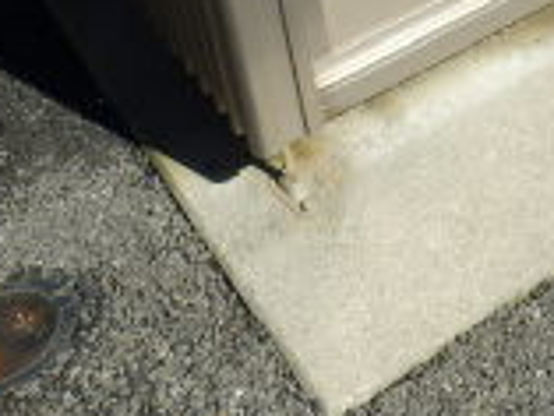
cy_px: -381
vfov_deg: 13.3
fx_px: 1570
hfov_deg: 17.8
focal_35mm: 98
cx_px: 850
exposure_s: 1/800
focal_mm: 4.2
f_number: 3
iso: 80
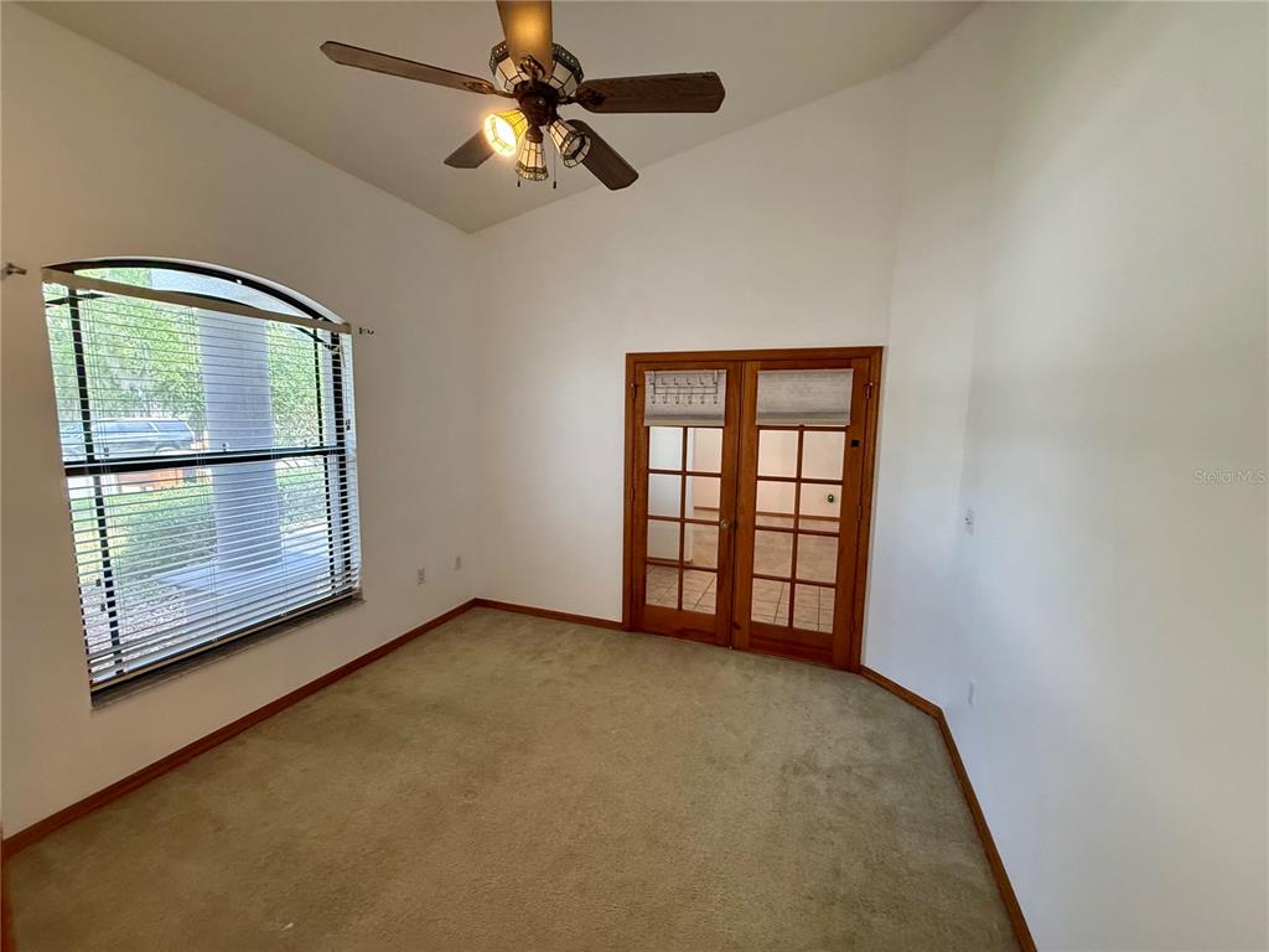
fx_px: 513
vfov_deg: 85.7
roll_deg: -0.6
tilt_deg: -4.7
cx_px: 634
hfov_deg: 102.1
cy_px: 476
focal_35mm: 14
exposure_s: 1/120
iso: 400
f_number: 2.2
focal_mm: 2.22
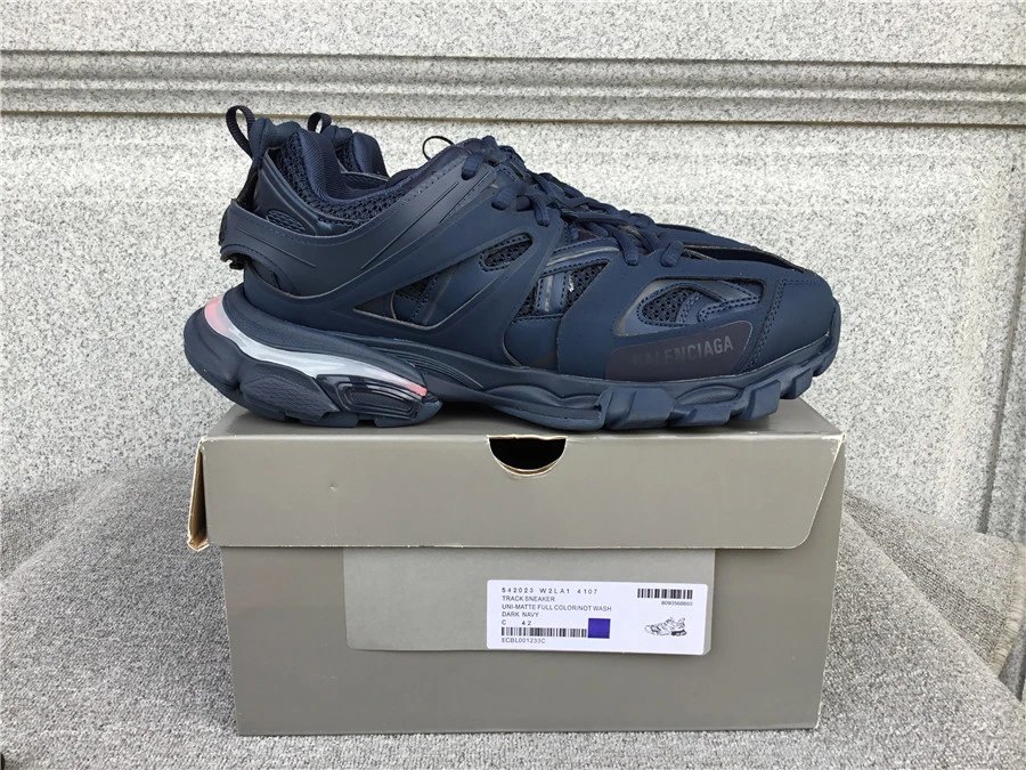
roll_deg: -0.1
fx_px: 919
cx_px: 513
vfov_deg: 45.4
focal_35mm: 31
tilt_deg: -14.6
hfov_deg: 58.4
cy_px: 385
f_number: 2.4
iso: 25
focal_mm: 3.3
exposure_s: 1/142
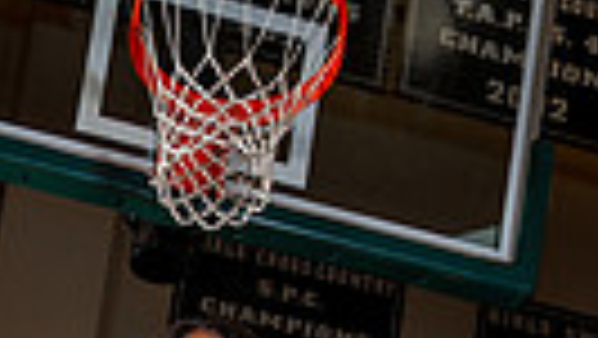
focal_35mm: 85
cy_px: 973
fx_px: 1349
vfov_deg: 10.6
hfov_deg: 24.1
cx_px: 25
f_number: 8
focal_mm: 24
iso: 125
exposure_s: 1/125
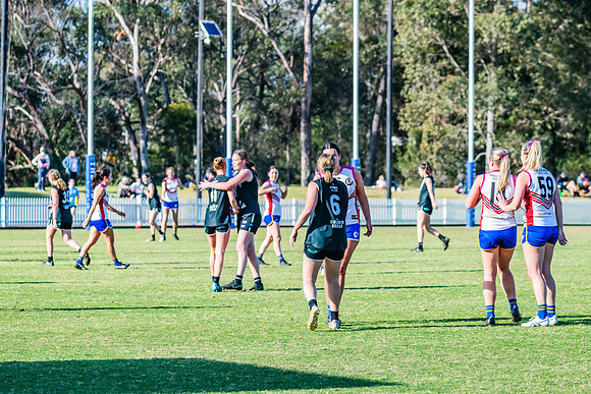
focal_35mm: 171
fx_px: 2807
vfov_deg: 8.0
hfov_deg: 12.0
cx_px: 296
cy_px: 197
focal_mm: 170
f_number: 6.3
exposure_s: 1/1600
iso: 800
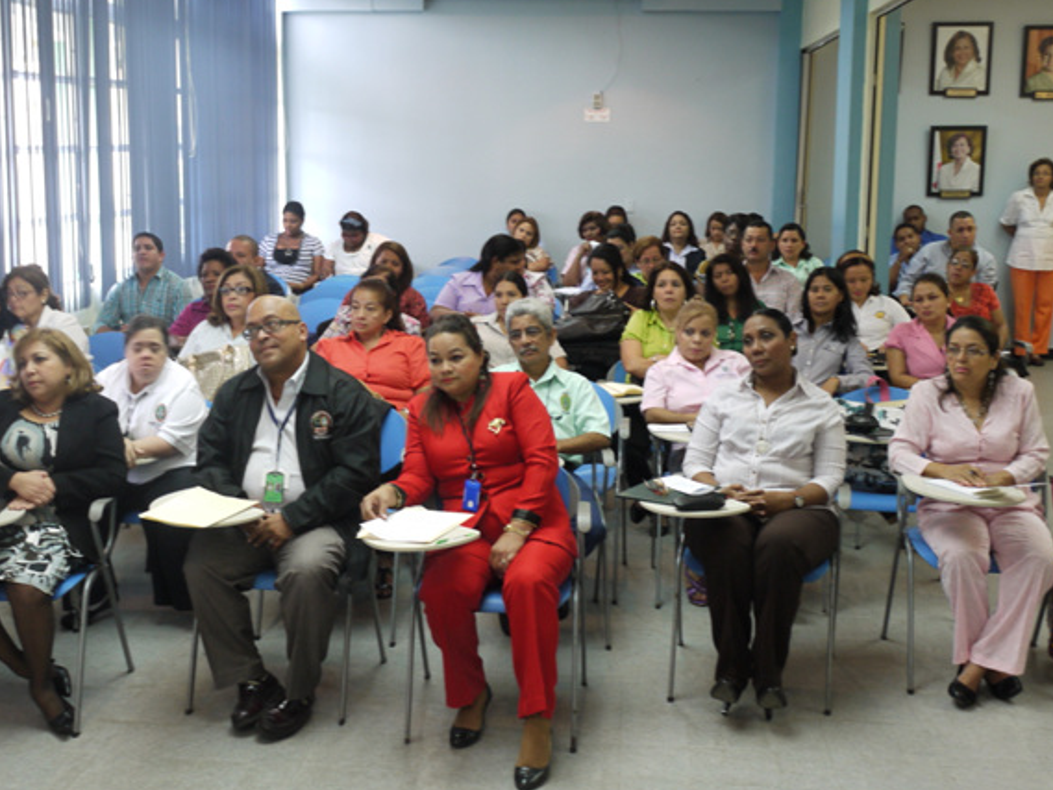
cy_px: 416
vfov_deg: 32.2
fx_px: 1369
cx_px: 470
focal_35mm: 45
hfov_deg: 42.0
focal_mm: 20
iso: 400
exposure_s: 1/13
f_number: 4.5
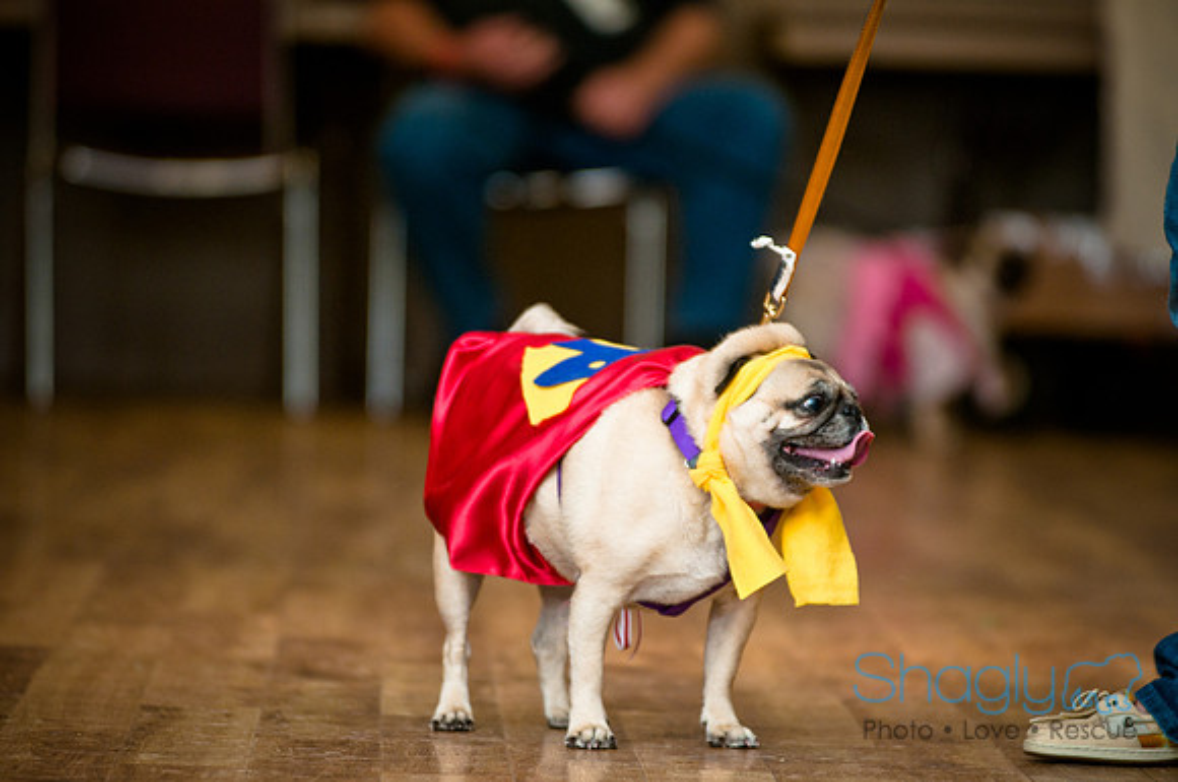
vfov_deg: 4.6
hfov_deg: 6.9
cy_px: 391
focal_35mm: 300
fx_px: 9803
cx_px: 589
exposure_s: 1/200
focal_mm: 200
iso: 200
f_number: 2.8
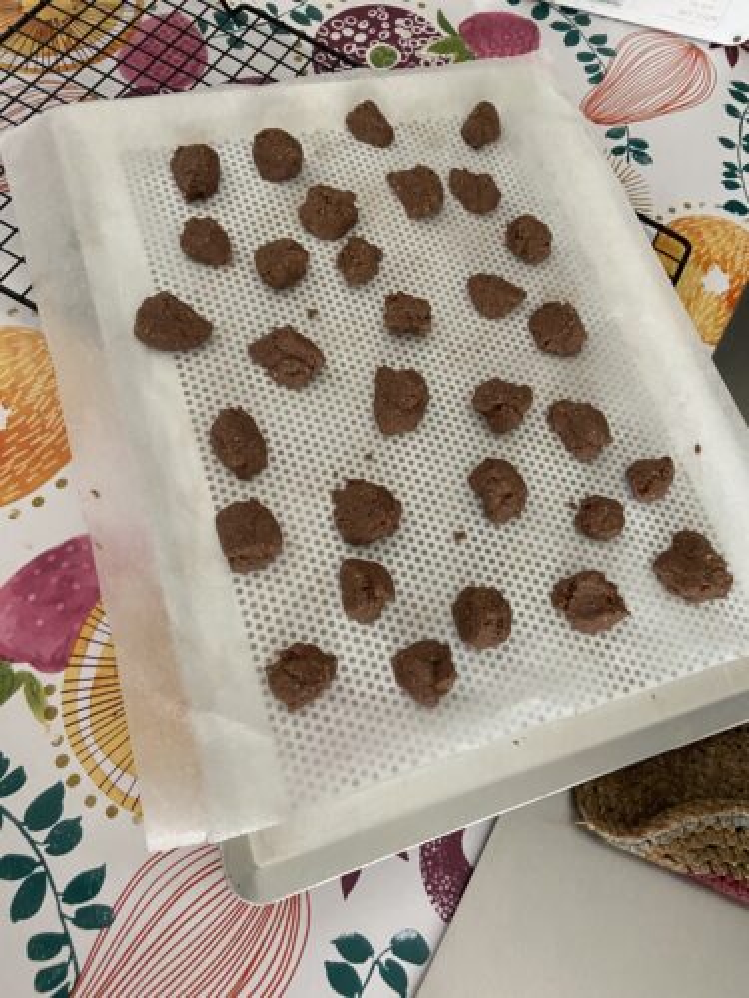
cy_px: 499
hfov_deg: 53.1
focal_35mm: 26
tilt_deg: -65.3
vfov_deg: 67.3
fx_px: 750
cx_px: 374
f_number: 1.8
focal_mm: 4.25
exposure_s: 1/50
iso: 400
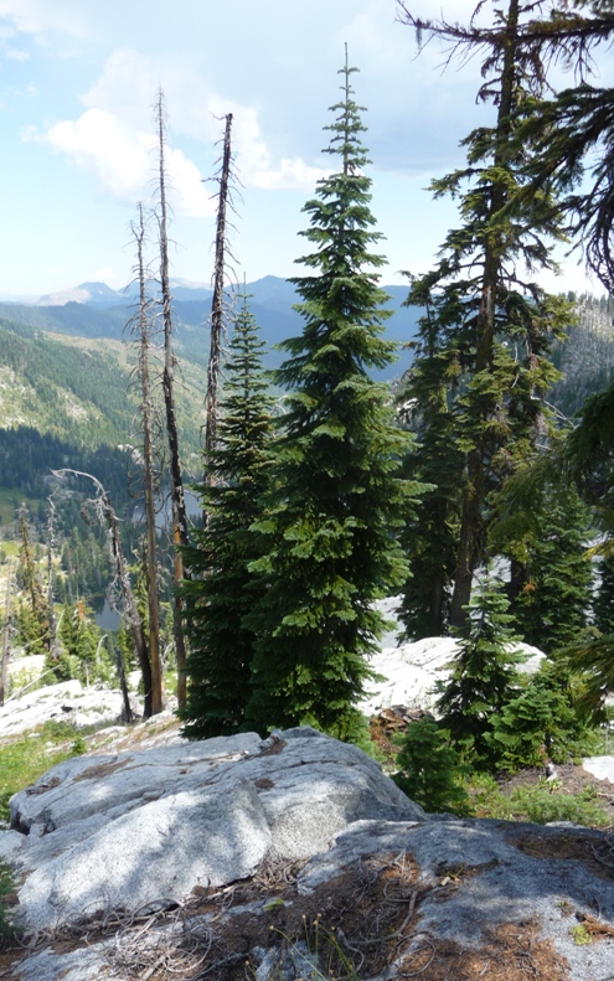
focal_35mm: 30
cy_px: 492
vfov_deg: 62.9
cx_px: 352
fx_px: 802
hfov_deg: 41.8
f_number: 3.3
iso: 100
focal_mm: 4.7
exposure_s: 1/400
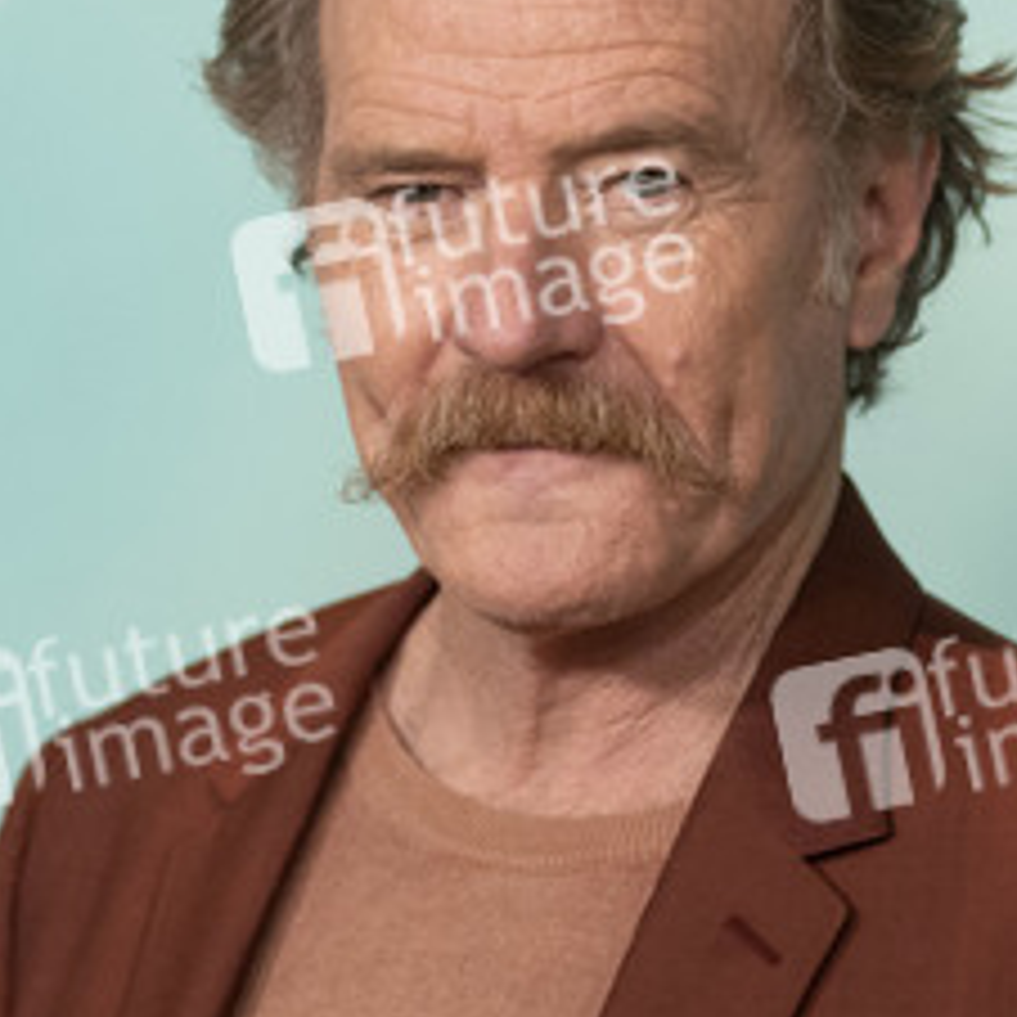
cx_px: 594
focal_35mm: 188
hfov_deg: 9.3
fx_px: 6249
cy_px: 490
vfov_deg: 9.3
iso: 1600
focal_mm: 125
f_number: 3.5
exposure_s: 1/640
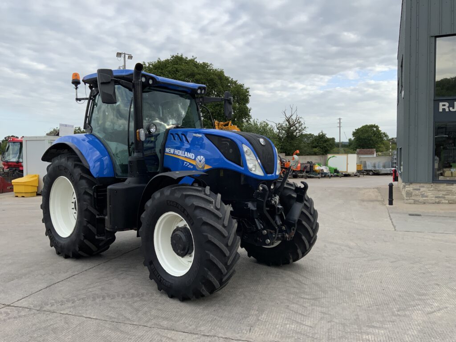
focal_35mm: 29
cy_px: 171
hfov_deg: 61.7
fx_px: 382
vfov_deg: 48.2
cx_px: 228
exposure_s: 1/666
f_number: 1.8
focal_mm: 3
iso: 16
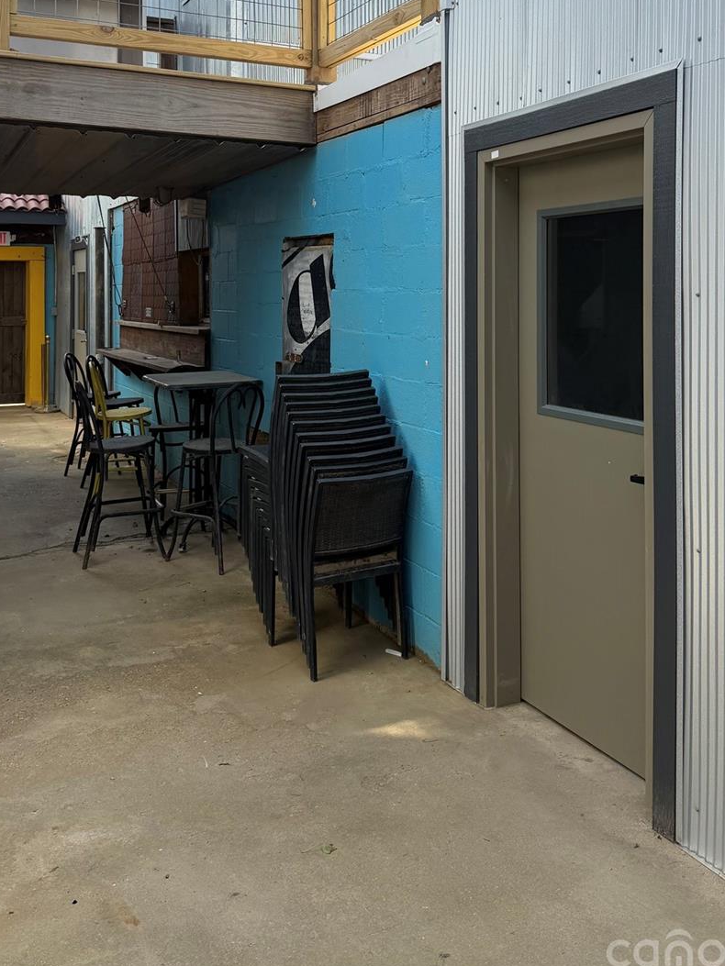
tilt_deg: -1.3
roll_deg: -1.2
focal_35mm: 35
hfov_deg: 40.7
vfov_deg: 51.2
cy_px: 288
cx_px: 388
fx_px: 977
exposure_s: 1/2110
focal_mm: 6.76
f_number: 1.78
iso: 100
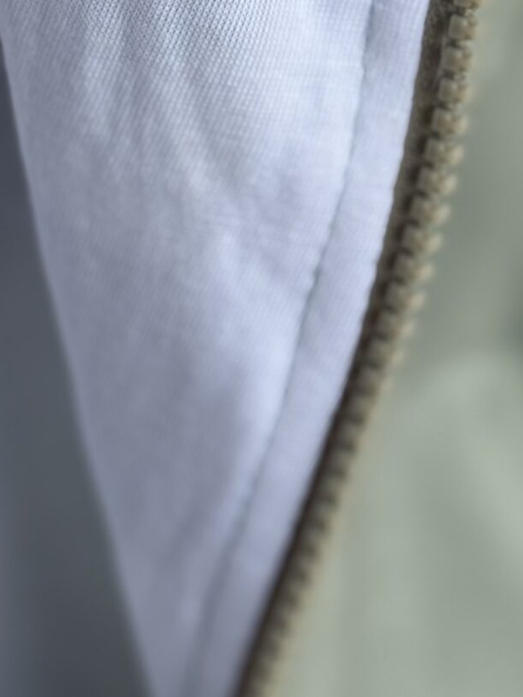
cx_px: 83
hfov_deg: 9.9
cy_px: 342
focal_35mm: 150
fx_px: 3023
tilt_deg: -52.3
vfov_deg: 13.2
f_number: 1.78
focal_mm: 6.76
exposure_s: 1/939
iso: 64
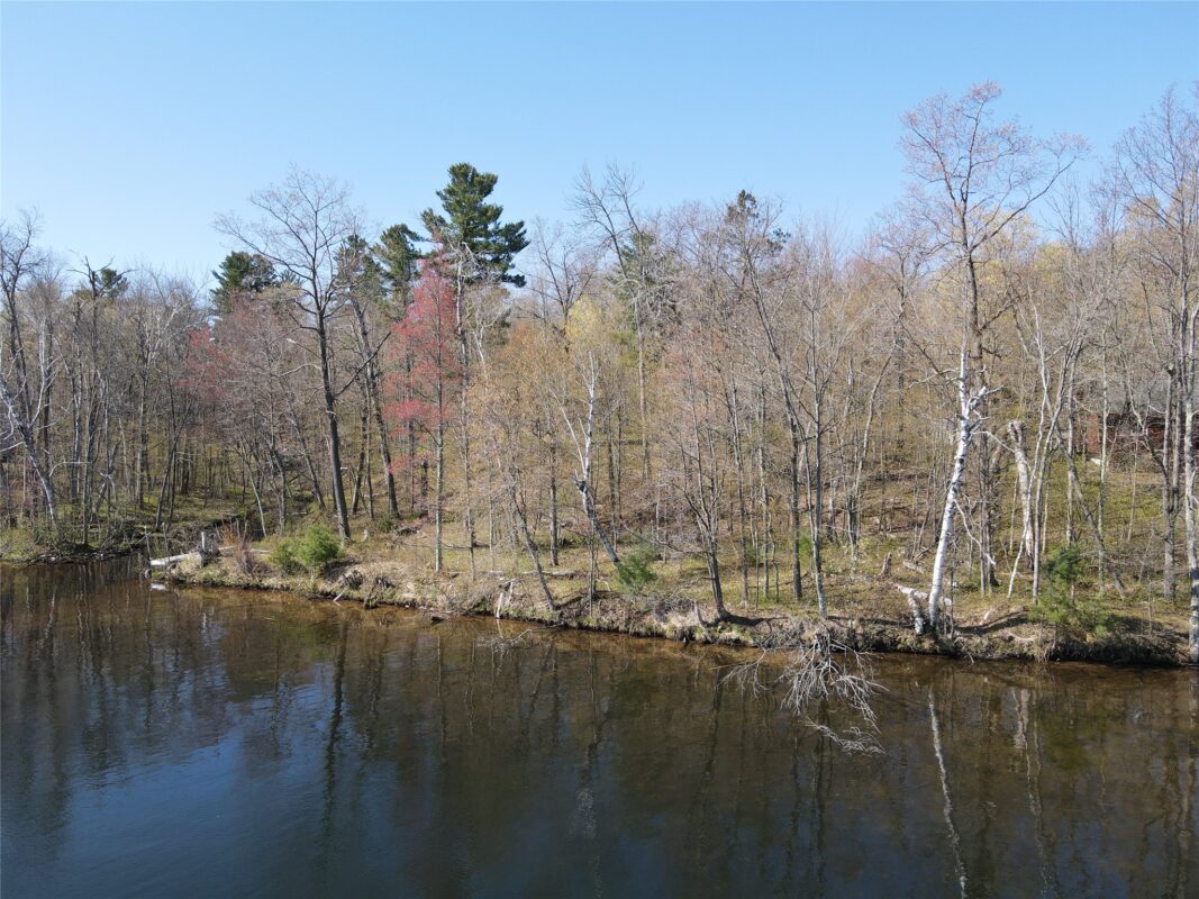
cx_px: 600
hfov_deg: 71.6
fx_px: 831
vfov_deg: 56.8
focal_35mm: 24
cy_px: 450
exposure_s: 1/320
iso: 100
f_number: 2.8
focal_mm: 4.5
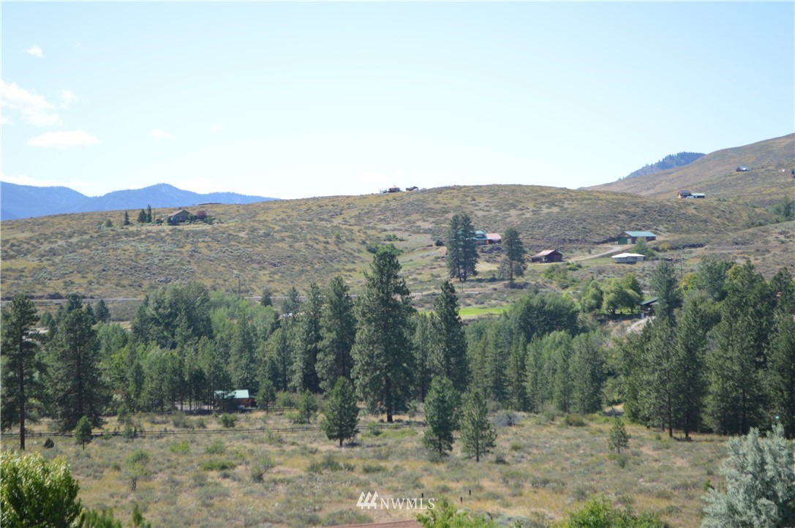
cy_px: 264
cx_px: 398
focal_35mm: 82
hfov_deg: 24.6
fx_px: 1820
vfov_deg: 16.5
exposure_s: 1/200
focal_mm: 55
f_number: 6.3
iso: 100
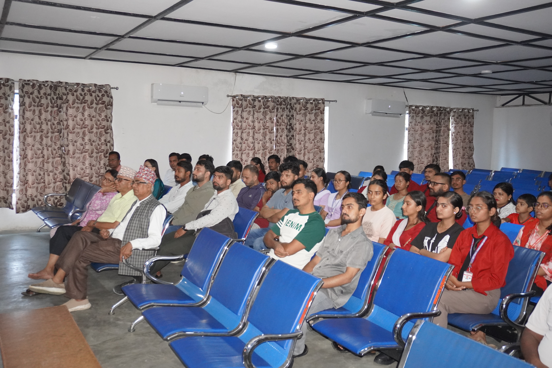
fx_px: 506
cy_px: 184
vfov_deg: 40.0
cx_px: 276
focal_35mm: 33
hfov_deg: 57.2
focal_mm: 22
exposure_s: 1/100
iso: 3200
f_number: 4
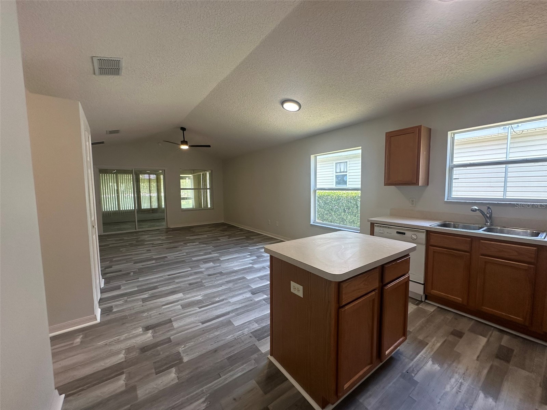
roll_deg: +0.7
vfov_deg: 85.7
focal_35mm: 14
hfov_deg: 102.1
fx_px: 221
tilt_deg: -4.7
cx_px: 274
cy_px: 205
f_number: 2.2
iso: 125
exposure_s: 1/120
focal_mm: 2.22
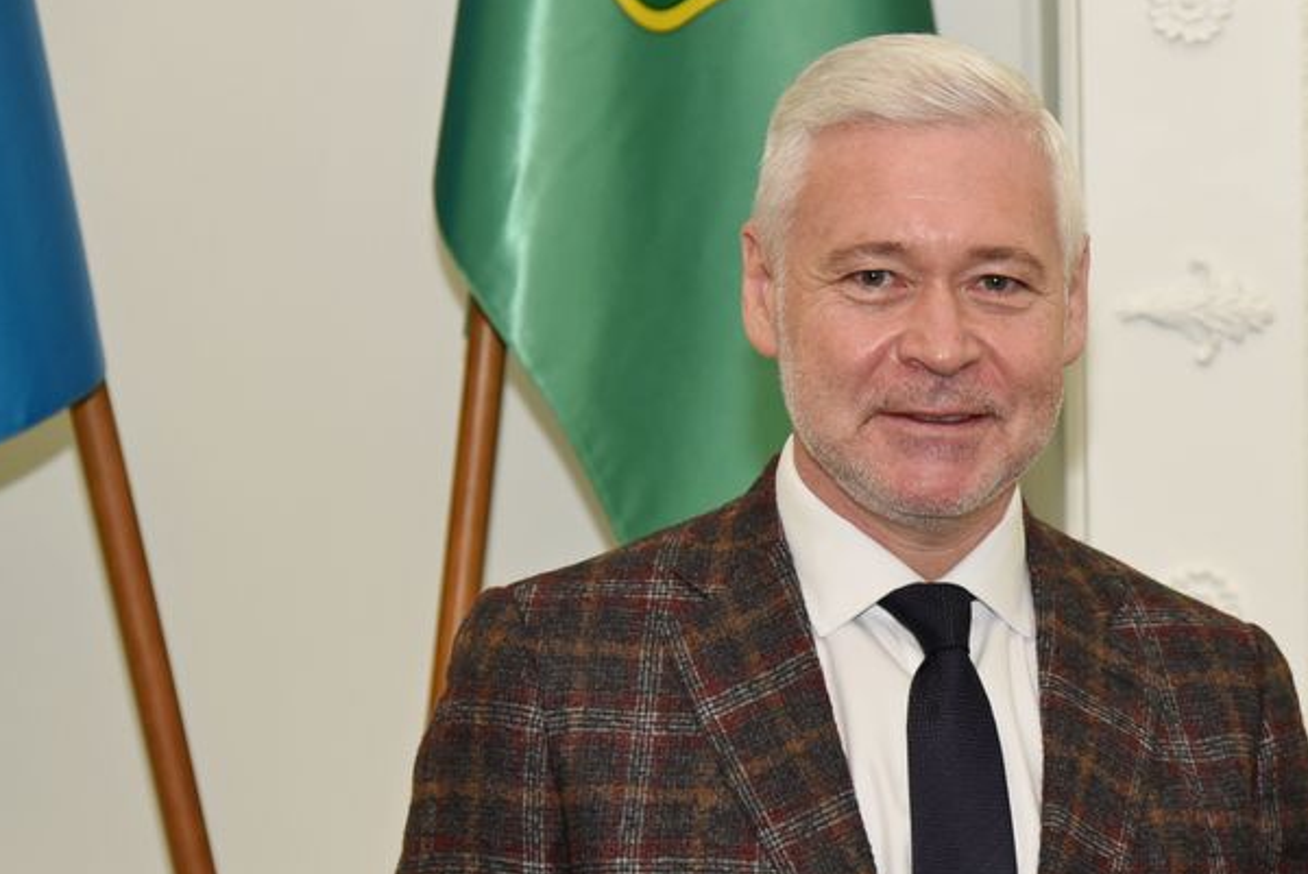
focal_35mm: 154
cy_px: 766
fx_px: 5599
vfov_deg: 8.9
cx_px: 1369
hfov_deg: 13.1
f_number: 4
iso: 800
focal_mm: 66
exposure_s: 1/200
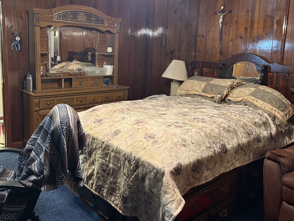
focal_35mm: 32
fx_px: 272
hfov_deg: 56.5
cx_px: 123
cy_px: 92
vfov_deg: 44.0
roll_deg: -0.9
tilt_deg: -8.8
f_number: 1.6
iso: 400
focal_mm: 5.96
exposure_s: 1/60
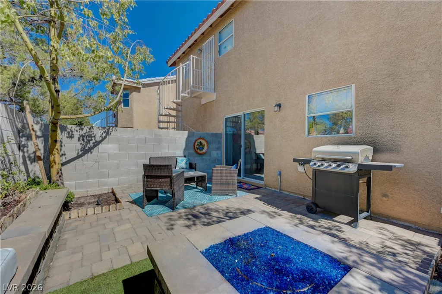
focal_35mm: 15
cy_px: 147
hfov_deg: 100.4
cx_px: 221
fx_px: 184
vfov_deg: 77.2
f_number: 9
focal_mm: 15
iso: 400
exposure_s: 1/800
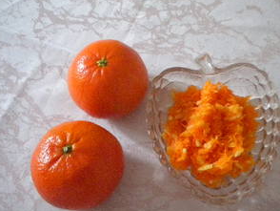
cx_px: 163
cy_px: 107
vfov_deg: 29.1
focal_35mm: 50
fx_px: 405
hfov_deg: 38.1
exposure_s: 1/46
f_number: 3.5
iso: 800
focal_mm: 7.4
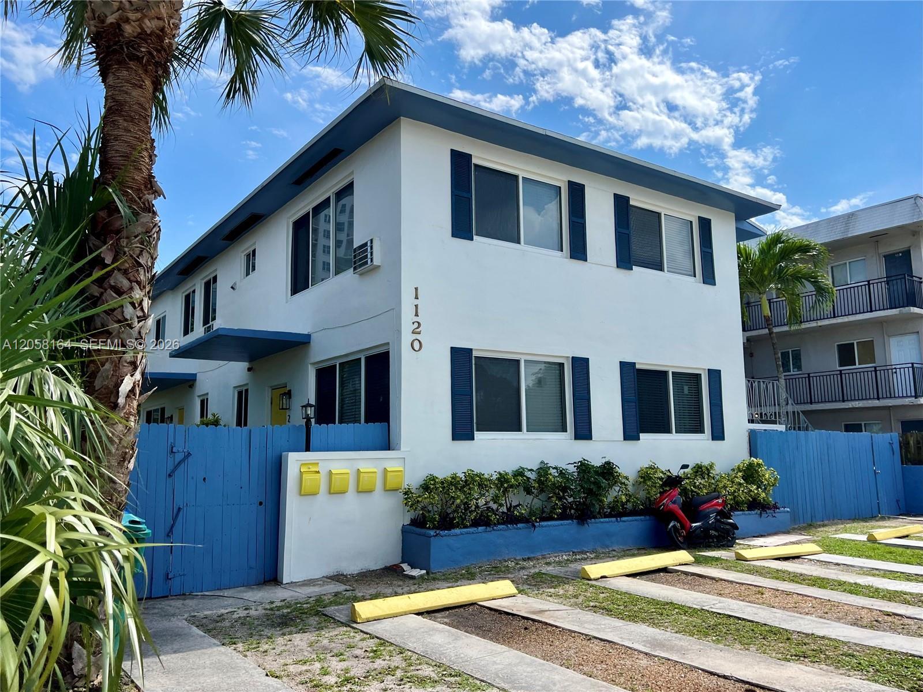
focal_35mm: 26
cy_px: 346
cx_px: 462
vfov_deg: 53.0
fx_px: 693
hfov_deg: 67.3
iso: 50
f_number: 1.5
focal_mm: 5.7
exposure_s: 1/5076
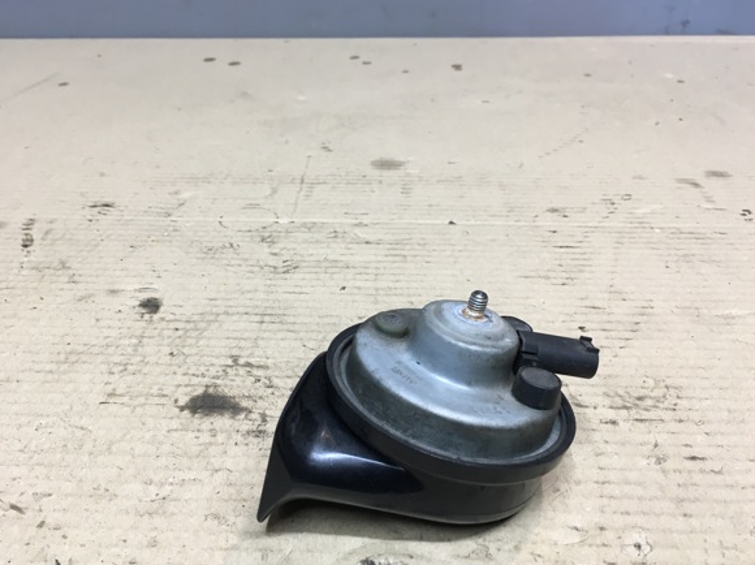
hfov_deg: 56.8
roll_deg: -0.4
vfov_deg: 44.1
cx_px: 359
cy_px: 292
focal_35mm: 32
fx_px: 697
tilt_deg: -30.3
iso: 64
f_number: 2.2
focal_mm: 4.15
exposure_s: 1/33
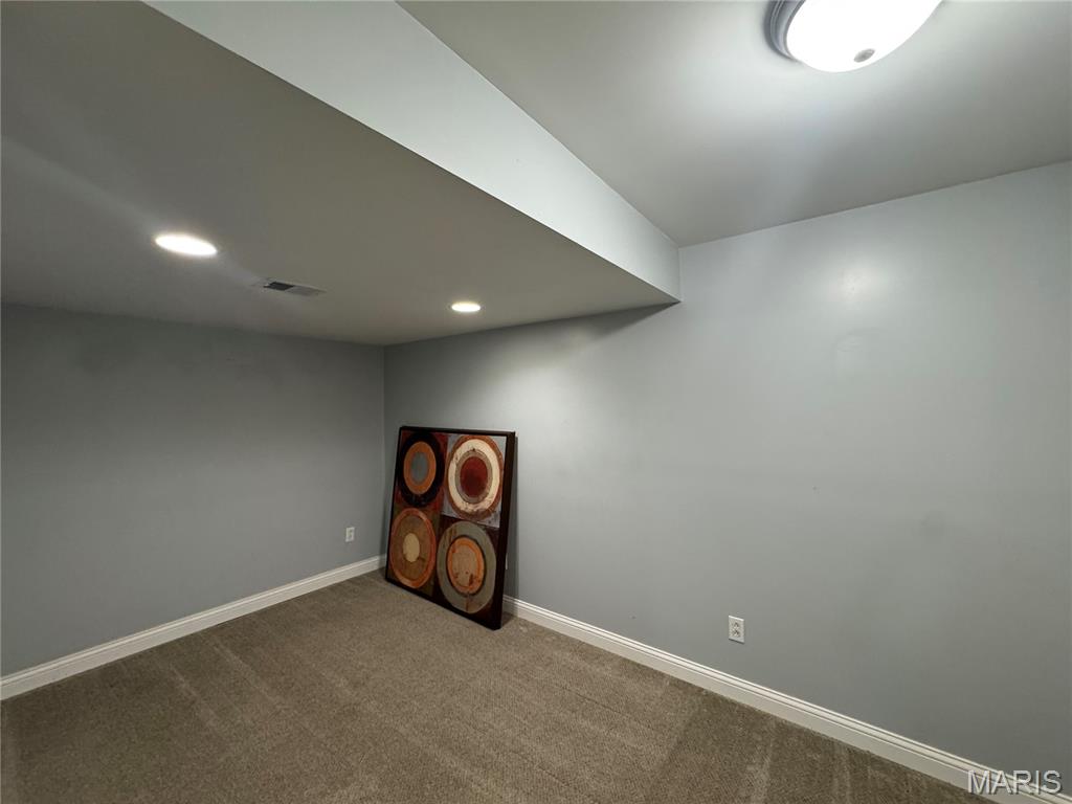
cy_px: 402
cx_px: 536
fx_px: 434
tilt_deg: -0.9
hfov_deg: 102.1
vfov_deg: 85.7
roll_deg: +1.2
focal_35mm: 14
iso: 320
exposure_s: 1/60
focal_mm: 2.22
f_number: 2.2
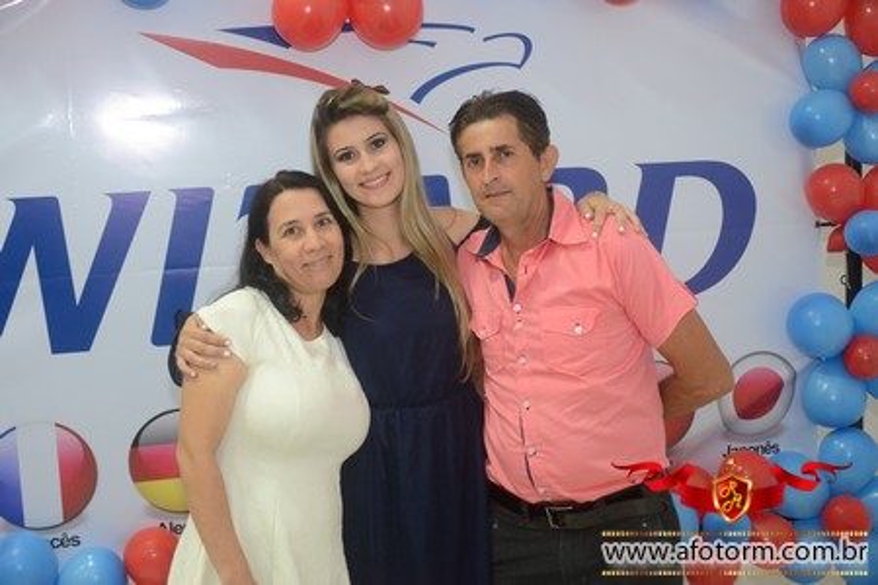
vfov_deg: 28.9
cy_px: 292
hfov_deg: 42.3
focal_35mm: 46
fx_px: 1134
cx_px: 439
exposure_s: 1/80
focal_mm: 31
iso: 1600
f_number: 4
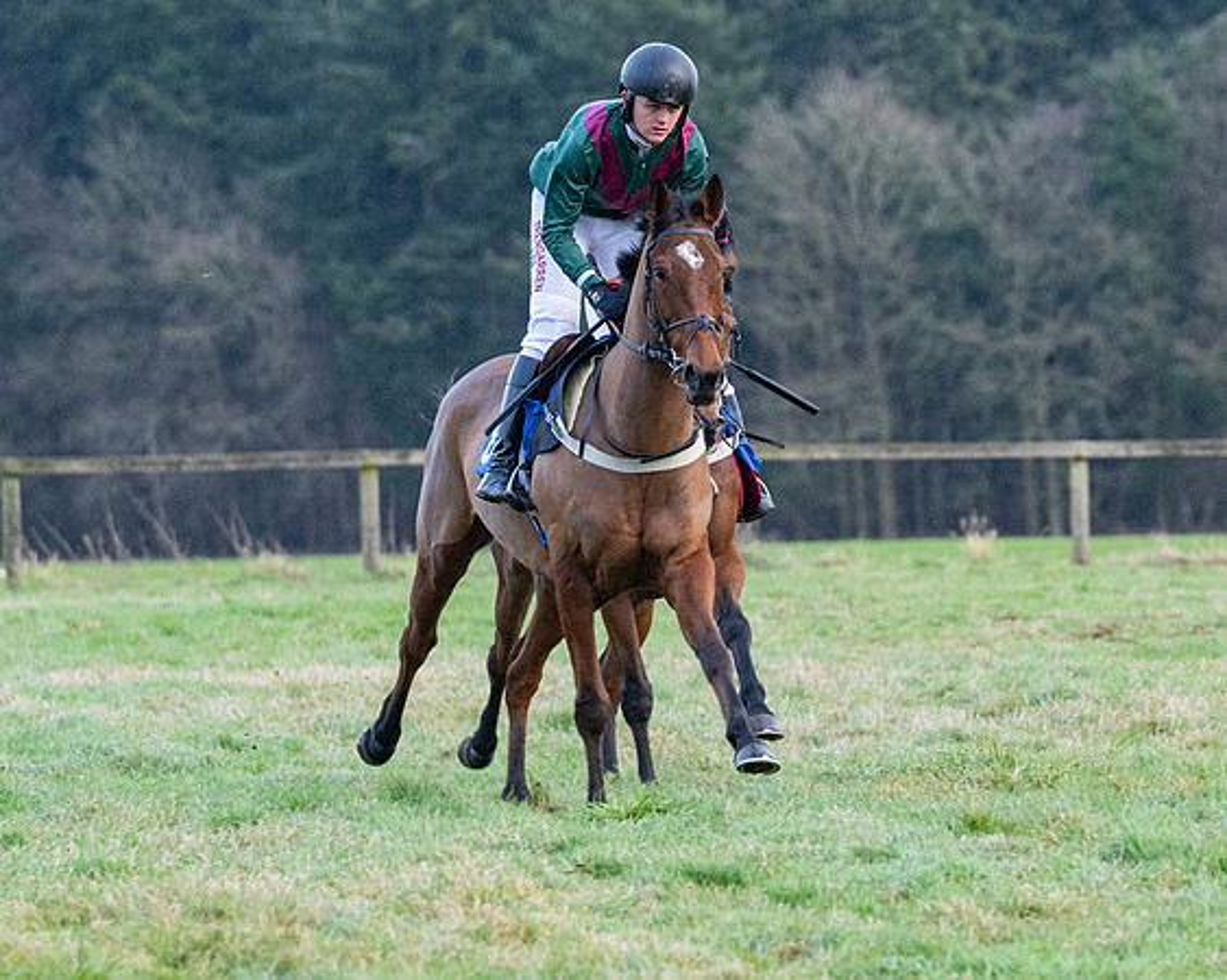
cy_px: 490
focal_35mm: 361
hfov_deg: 5.4
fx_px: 13089
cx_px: 710
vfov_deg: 4.3
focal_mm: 160
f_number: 4
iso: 1250
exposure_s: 1/500
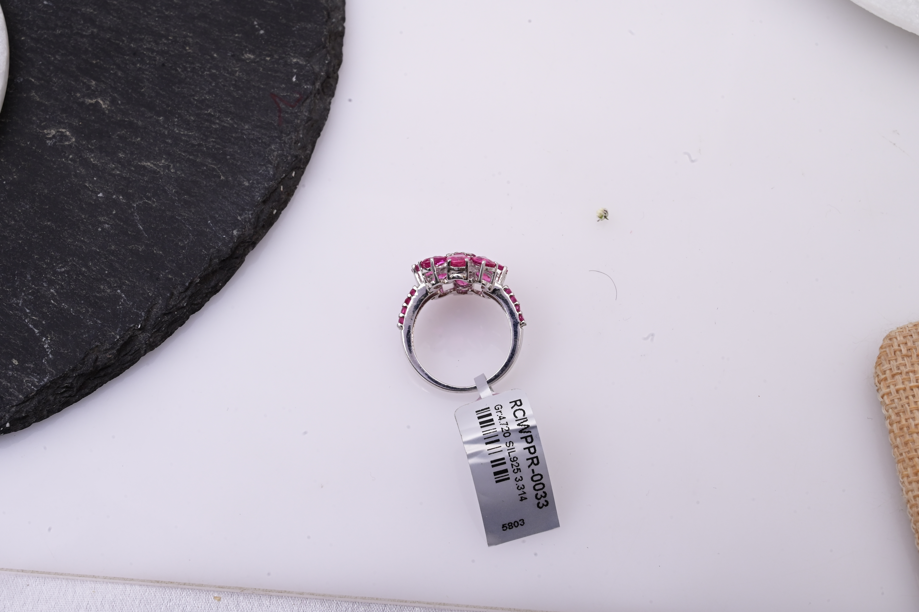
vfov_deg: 19.4
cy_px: 306
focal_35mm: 70
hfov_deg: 28.9
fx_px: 1786
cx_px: 460
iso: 640
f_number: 20
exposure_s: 1/80
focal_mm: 70
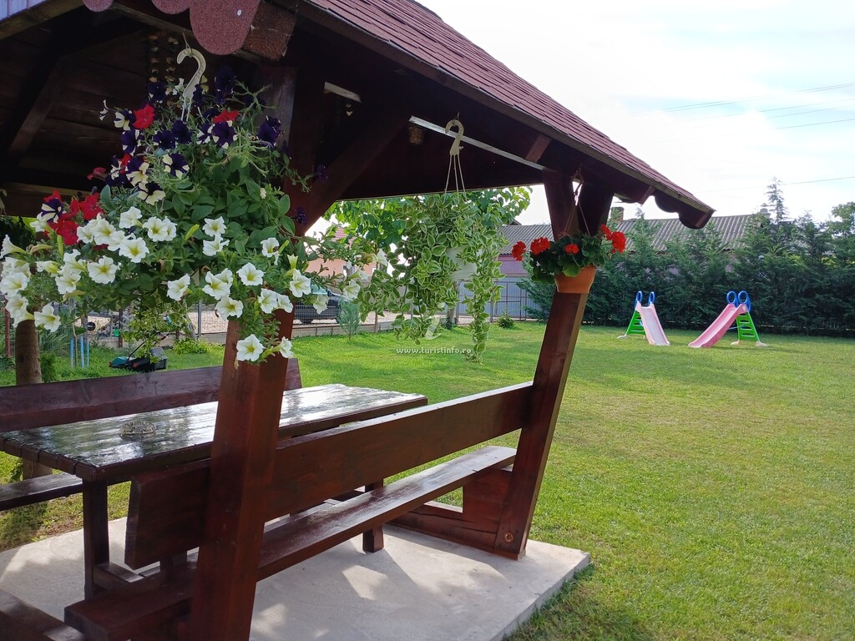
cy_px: 320
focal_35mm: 26
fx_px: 642
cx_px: 428
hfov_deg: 67.3
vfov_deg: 53.1
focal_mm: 3.98
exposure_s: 1/128
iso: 20
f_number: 1.8
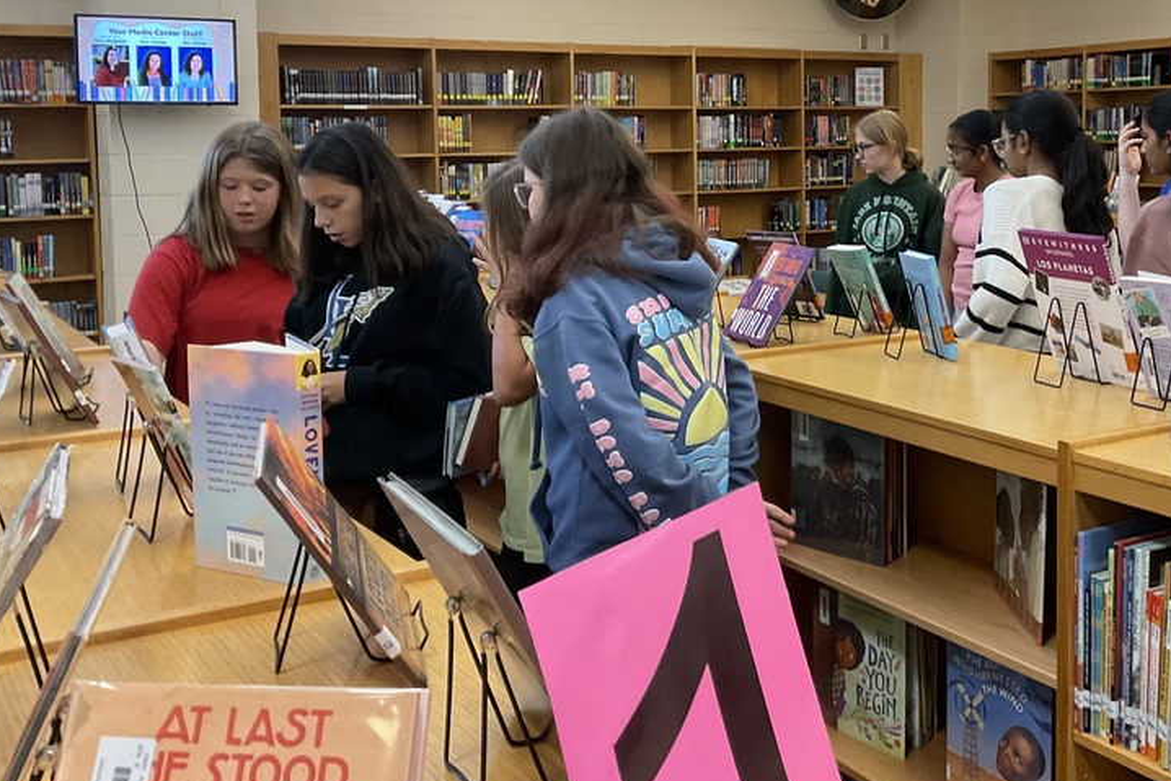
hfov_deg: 44.9
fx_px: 1399
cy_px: 218
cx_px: 762
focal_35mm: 43
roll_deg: -0.4
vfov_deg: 30.8
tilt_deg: -4.5
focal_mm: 3
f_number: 1.8
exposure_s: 1/60
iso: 125
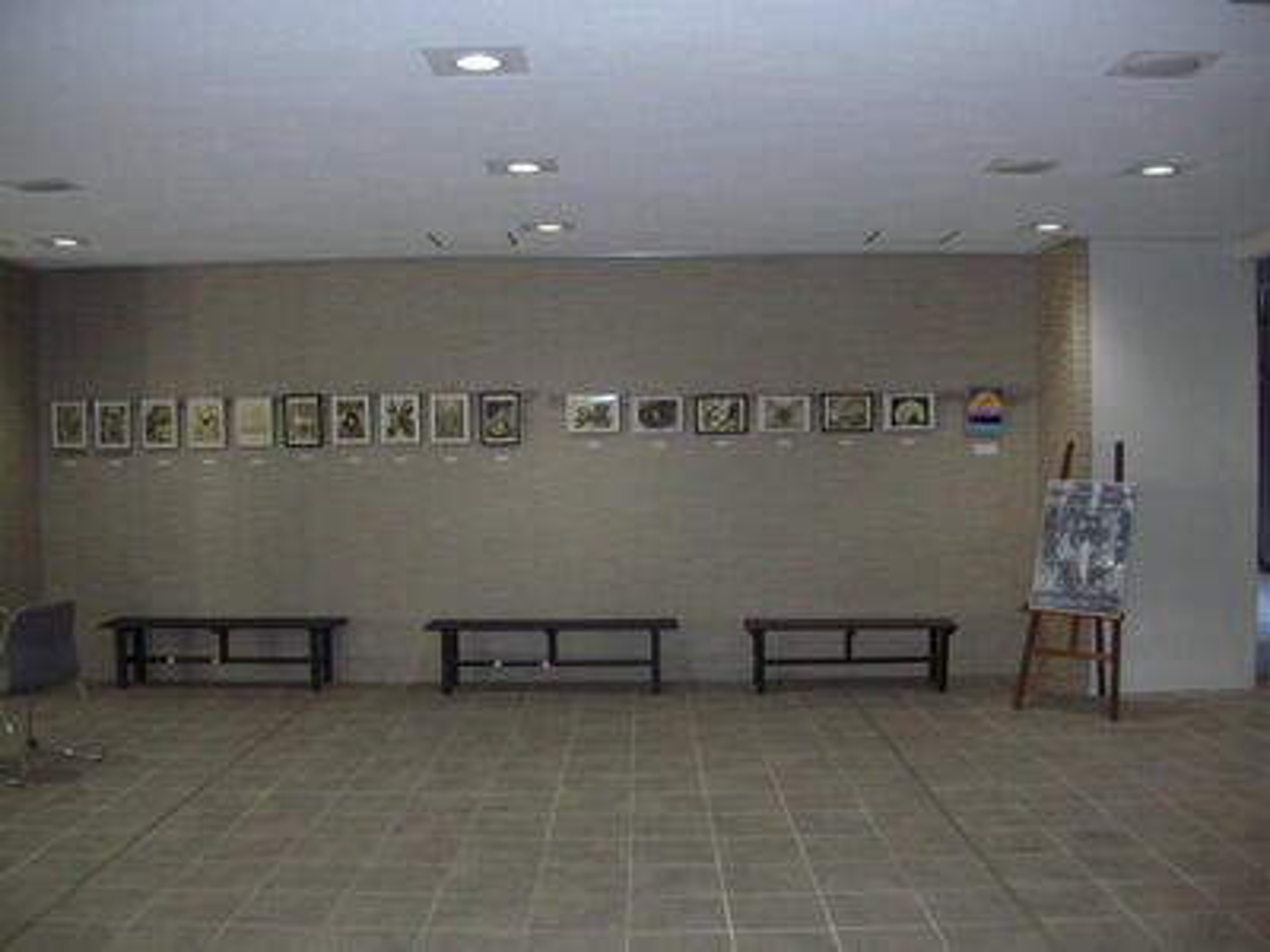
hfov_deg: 52.6
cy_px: 476
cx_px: 635
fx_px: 1284
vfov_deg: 40.7
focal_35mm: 35
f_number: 2.8
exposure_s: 1/60.1
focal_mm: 5.8
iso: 157
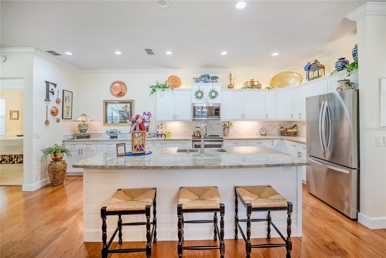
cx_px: 193
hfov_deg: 104.2
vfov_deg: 81.3
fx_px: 150
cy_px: 129
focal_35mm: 14
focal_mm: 14
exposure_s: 1/1600
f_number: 3.5
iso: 2000
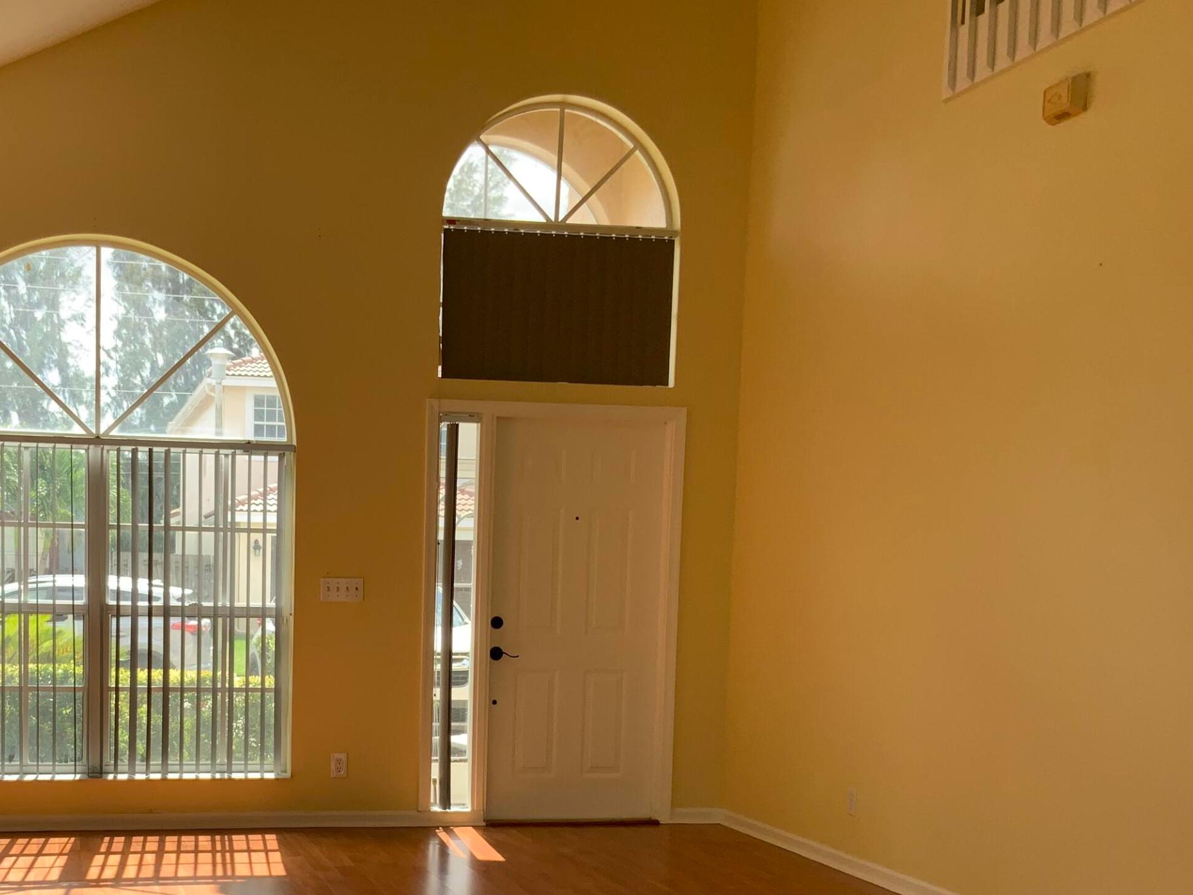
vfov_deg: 31.5
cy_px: 685
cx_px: 346
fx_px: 1551
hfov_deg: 41.2
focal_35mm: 45
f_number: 1.8
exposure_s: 1/302
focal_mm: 3
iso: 16
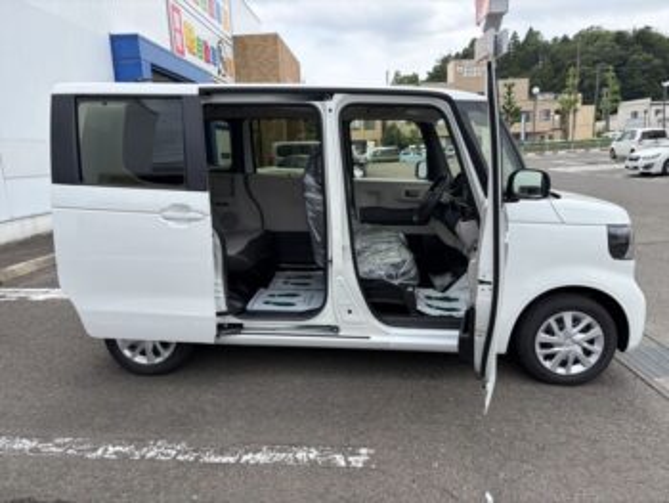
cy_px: 252
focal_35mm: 26
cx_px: 334
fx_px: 503
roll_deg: +3.1
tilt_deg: -11.2
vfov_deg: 53.1
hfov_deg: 67.3
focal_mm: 5.96
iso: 50
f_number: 1.6
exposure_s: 1/1848
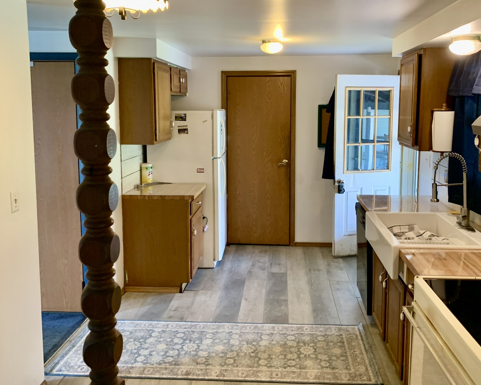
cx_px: 261
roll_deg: -0.2
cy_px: 162
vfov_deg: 45.6
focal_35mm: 32
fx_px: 456
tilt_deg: -6.6
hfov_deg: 55.6
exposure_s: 1/60
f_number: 1.8
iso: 250
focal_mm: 4.25
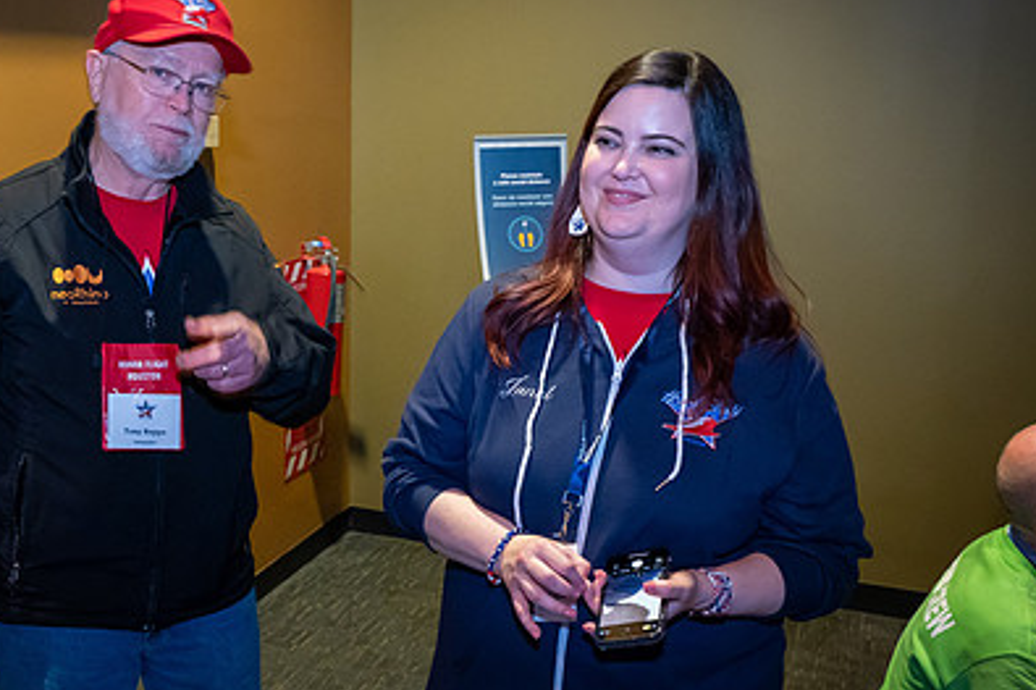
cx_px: 302
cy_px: 380
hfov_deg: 43.5
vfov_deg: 30.5
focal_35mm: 44
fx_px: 1266
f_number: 5.6
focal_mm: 30
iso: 12800
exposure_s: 1/50
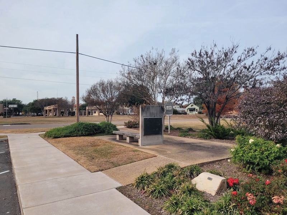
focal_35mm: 26
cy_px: 108
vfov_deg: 53.1
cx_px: 144
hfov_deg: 67.3
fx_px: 216
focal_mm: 5.4
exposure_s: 1/1930
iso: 40
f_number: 1.8
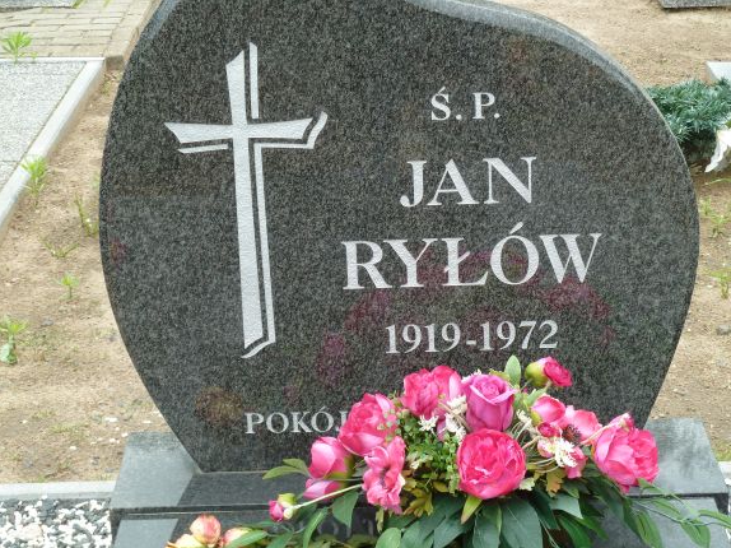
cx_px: 385
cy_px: 243
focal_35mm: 87
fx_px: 1836
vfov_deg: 17.0
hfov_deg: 22.5
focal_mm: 12.8
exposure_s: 1/100
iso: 80
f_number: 4.2
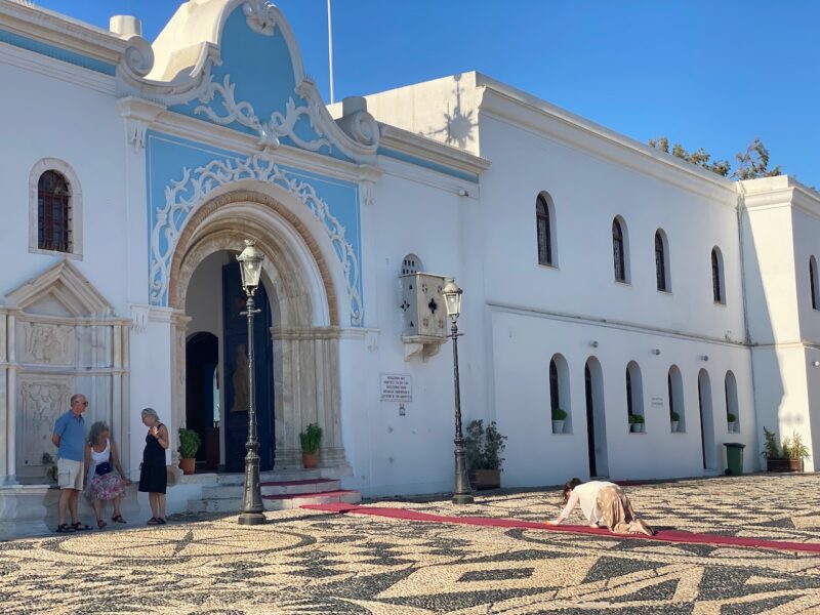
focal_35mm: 52
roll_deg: +2.3
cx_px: 410
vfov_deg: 28.0
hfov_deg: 36.8
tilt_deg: +6.5
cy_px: 308
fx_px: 1232
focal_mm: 6
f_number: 2
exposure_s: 1/1712
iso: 20
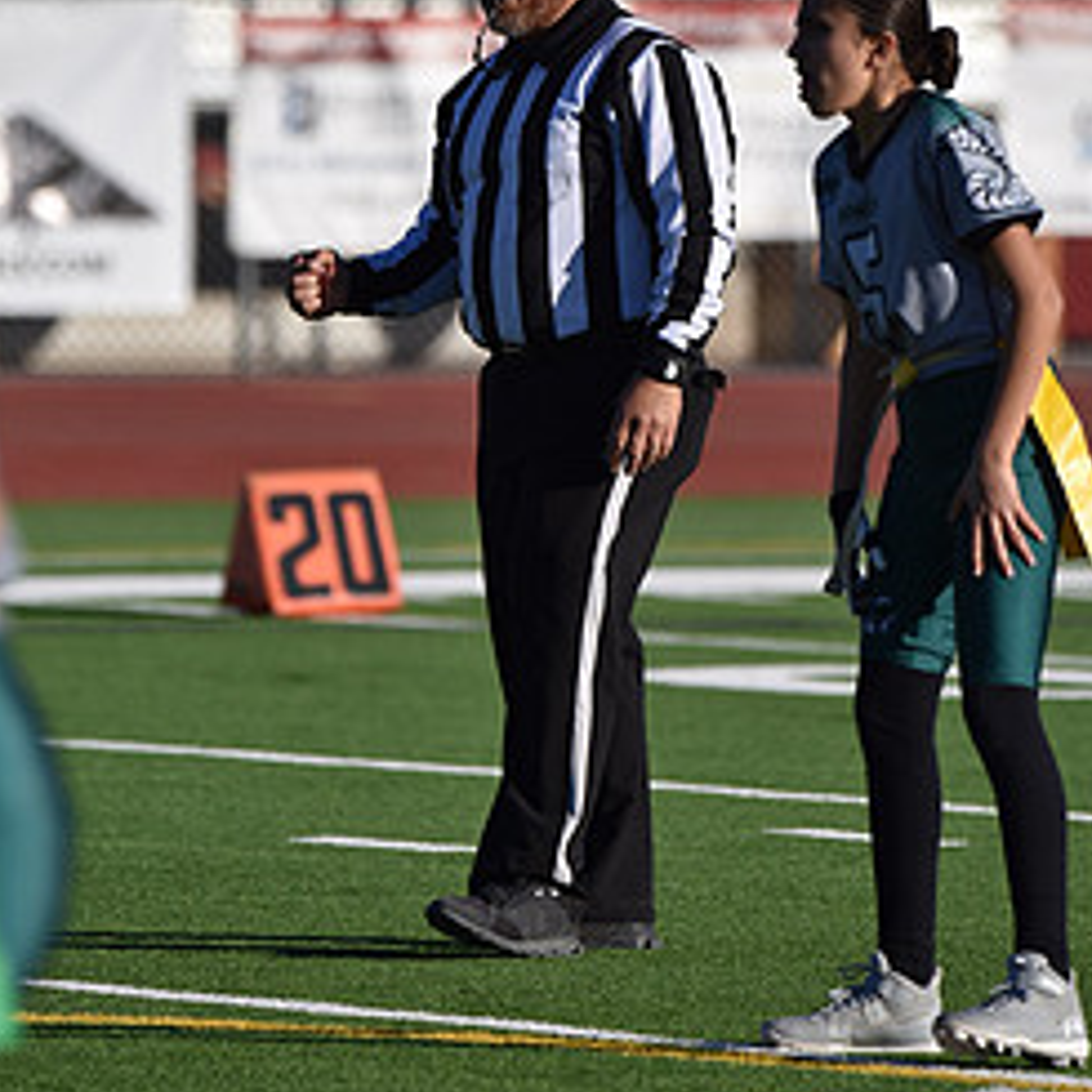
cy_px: 209
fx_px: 22271
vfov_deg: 2.8
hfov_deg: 2.8
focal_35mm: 624
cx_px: 553
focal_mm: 400
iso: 125
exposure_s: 1/1000
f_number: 6
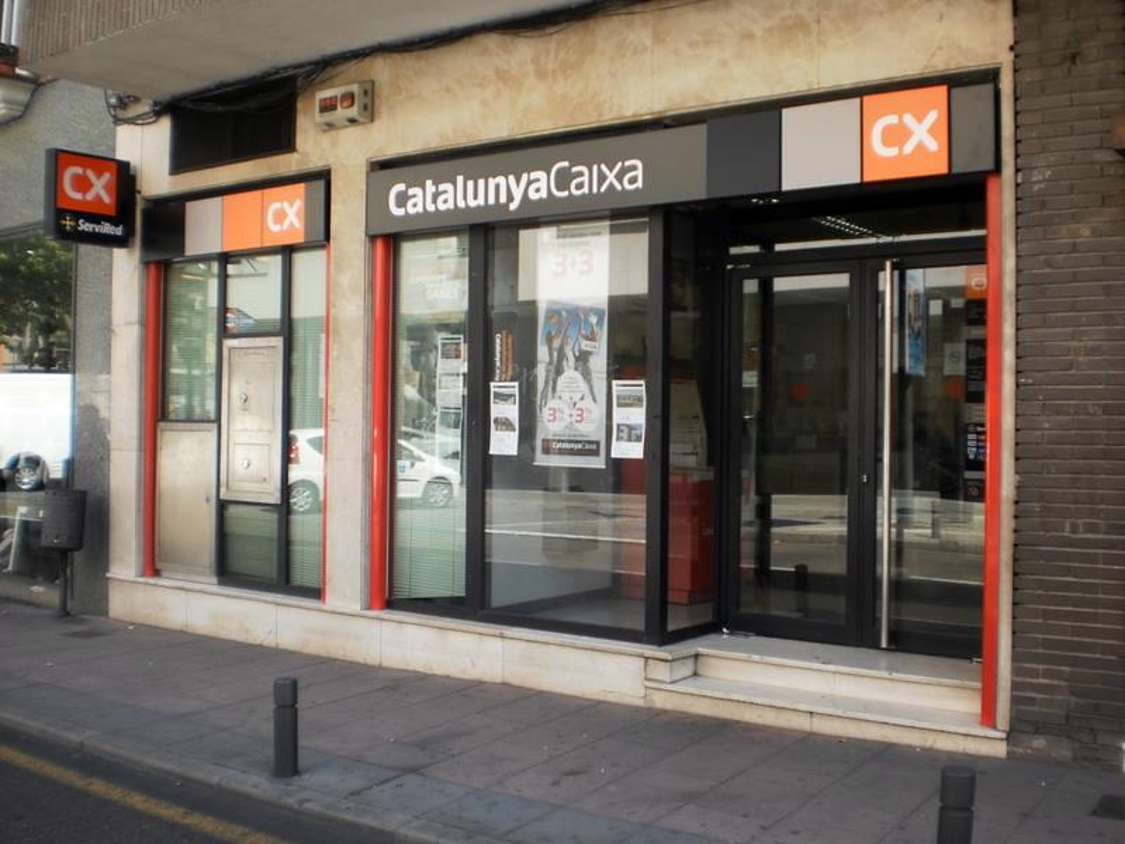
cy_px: 422
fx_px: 1170
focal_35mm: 36
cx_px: 562
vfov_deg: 39.7
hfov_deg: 51.4
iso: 100
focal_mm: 6.3
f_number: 3.1
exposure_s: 1/200
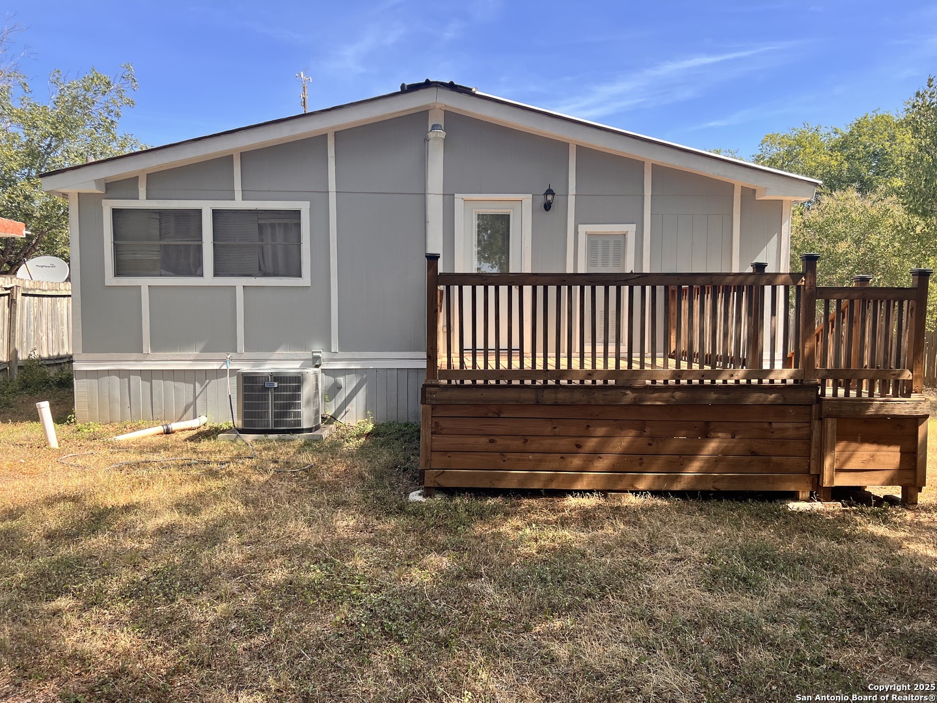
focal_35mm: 26
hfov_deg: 67.3
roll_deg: -0.2
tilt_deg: -3.2
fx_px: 704
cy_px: 352
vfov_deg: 53.1
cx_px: 468
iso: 50
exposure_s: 1/873
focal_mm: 5.7
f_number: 1.5
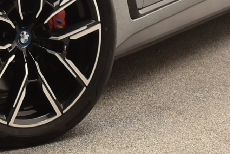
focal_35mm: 247
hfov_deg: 8.3
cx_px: 34
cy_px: -166
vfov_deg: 5.4
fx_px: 1578
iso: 100
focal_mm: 24
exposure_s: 1/200
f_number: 7.1
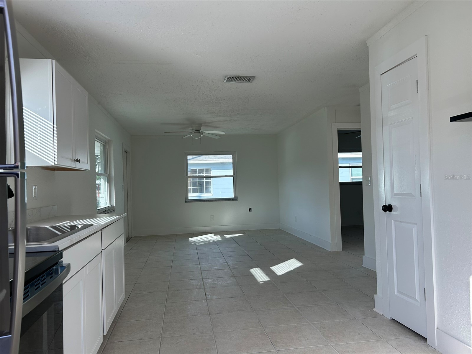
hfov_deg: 67.3
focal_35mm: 26
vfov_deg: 53.1
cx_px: 236
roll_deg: +2.5
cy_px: 177
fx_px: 355
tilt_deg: +0.8
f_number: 1.5
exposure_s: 1/424
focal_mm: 5.7
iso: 50
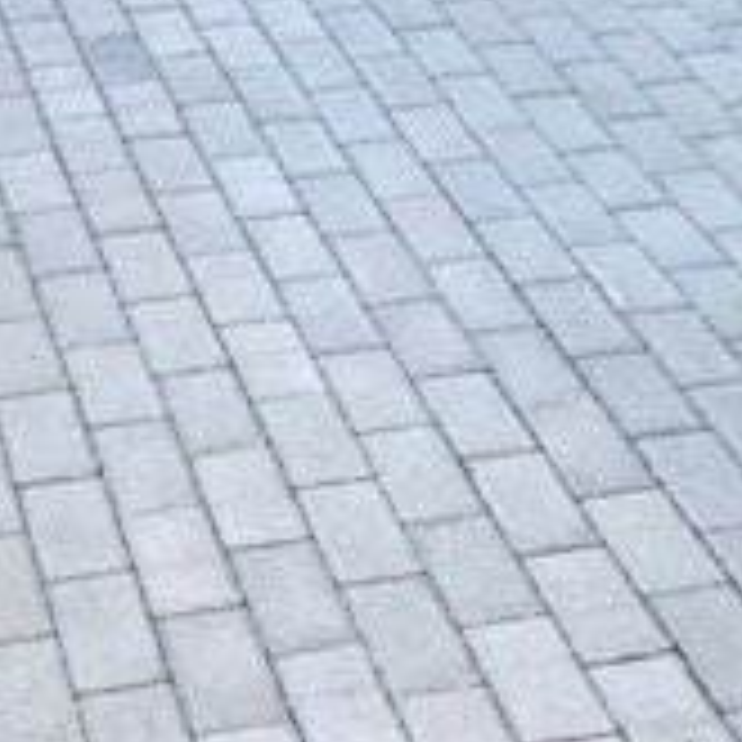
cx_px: 319
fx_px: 2328
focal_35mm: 96
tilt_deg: -40.1
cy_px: 468
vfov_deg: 18.1
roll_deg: -0.8
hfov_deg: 18.1
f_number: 1.8
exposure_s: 1/300
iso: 20
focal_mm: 4
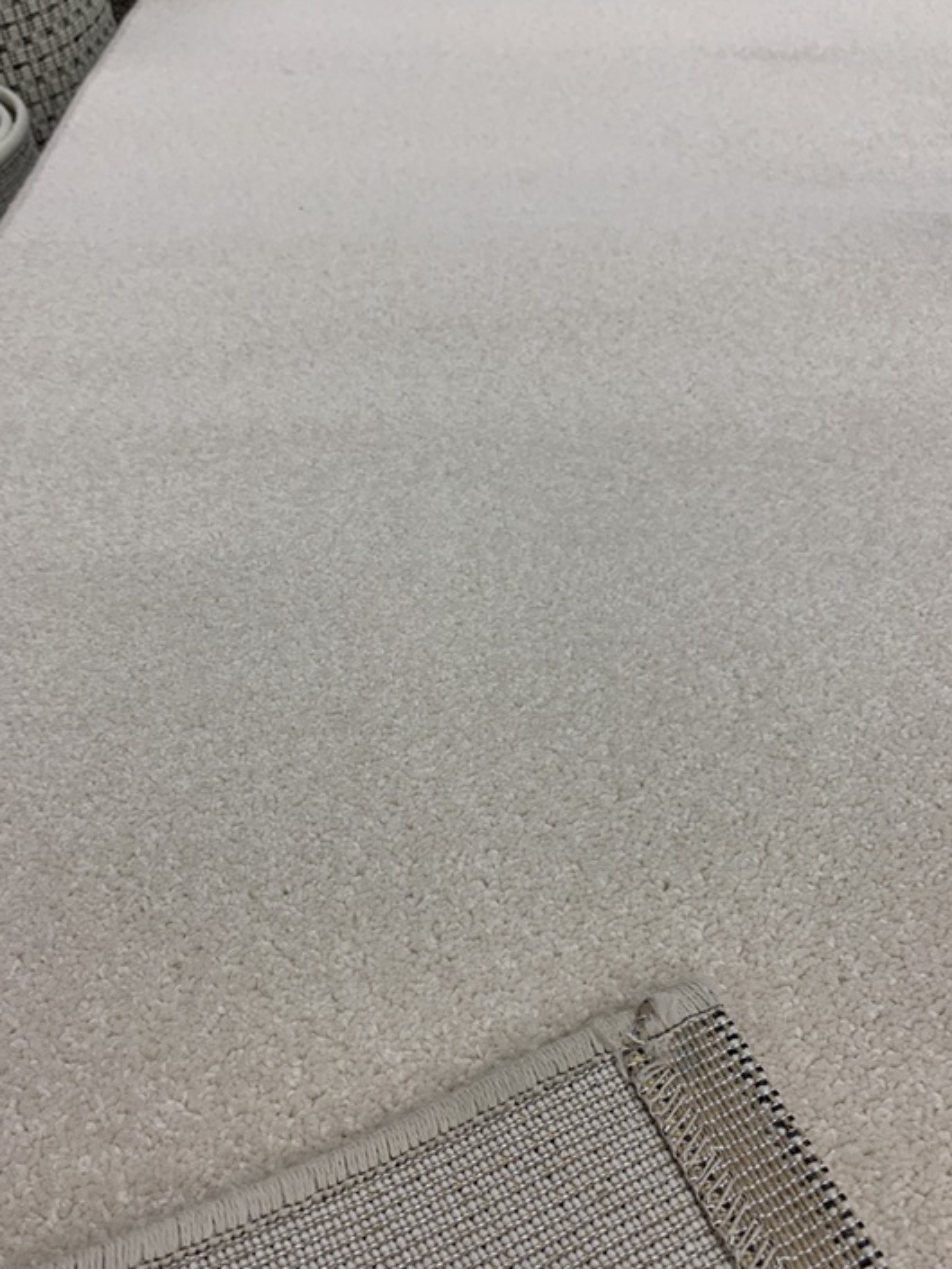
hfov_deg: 53.1
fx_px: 953
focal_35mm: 26
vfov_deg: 67.3
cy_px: 634
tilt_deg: -49.3
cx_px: 476
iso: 40
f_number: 1.8
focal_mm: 4.25
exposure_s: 1/122
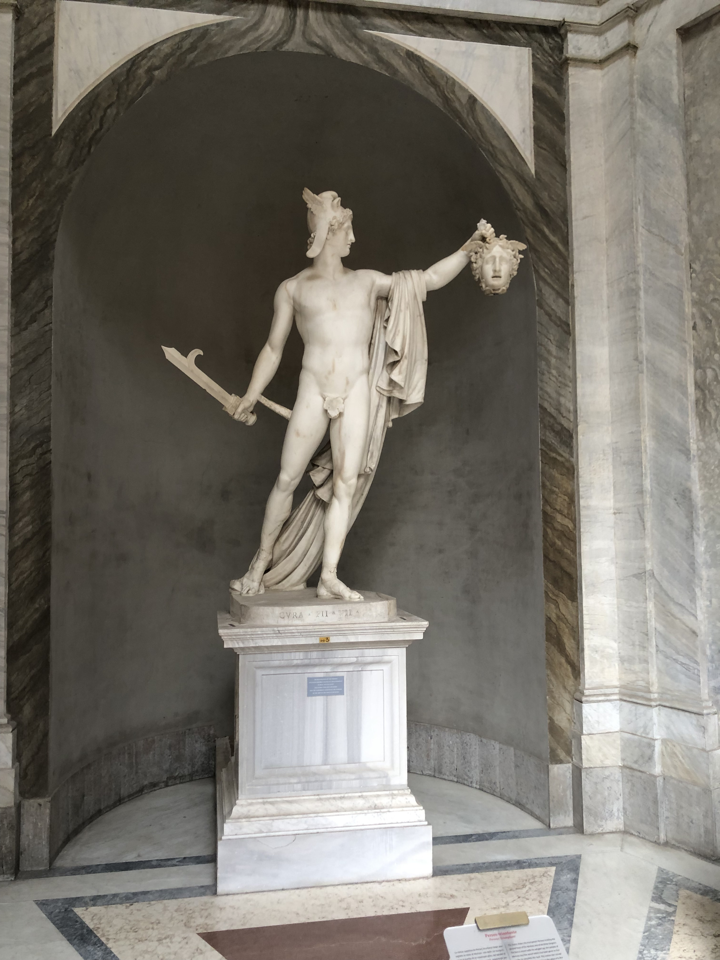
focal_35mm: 28
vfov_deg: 63.4
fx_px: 777
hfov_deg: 49.7
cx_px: 360
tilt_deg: +3.1
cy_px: 480
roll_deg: +0.7
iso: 32
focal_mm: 4
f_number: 1.8
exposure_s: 1/30
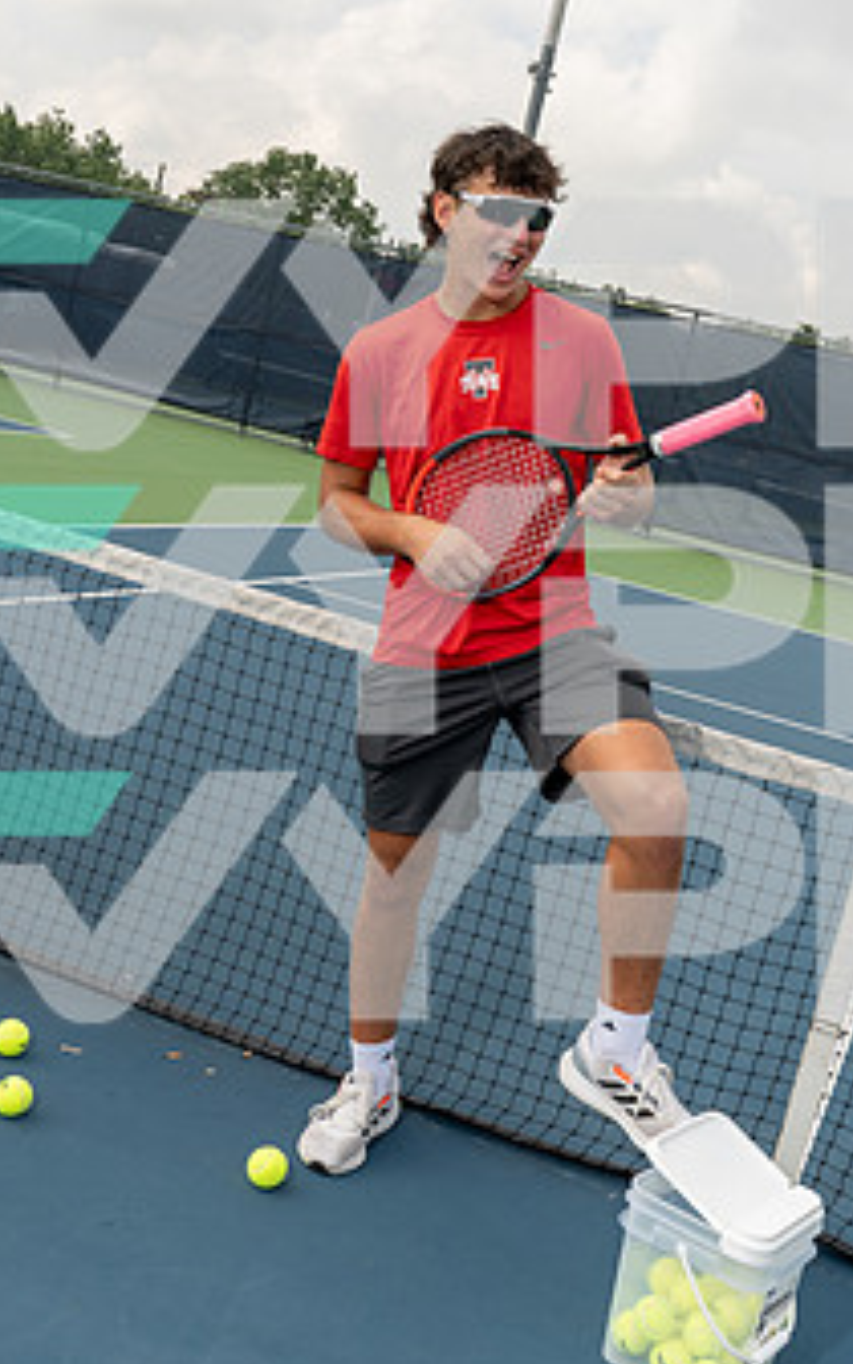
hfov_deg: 28.5
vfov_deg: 44.3
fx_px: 1674
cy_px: 613
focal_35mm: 45
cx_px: 496
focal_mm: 33
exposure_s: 1/250
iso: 100
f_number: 8
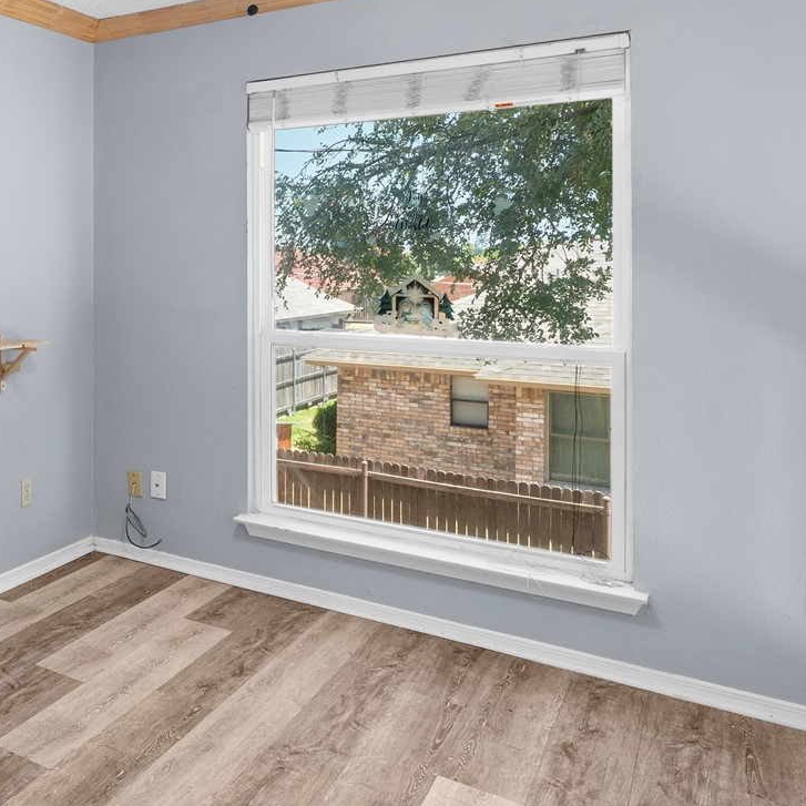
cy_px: 282
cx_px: -152
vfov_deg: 49.0
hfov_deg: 37.9
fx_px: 869
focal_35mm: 33
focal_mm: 13
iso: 200
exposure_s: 1
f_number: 8
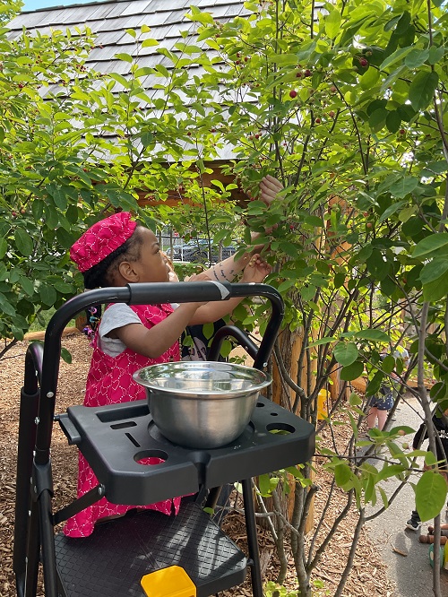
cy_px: 298
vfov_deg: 61.6
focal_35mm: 29
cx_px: 224
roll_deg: -0.8
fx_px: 500
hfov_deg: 48.3
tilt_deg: -9.1
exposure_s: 1/223
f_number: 1.8
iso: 16
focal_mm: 3
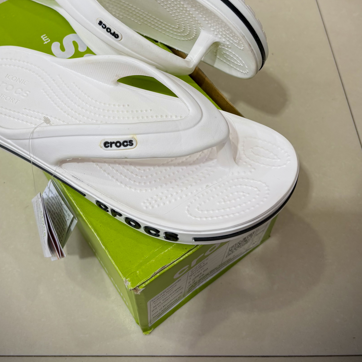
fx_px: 485
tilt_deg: -51.6
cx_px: 139
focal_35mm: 41
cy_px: 85
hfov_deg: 40.7
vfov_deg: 39.7
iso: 80
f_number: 1.6
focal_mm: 5.96
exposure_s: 1/50
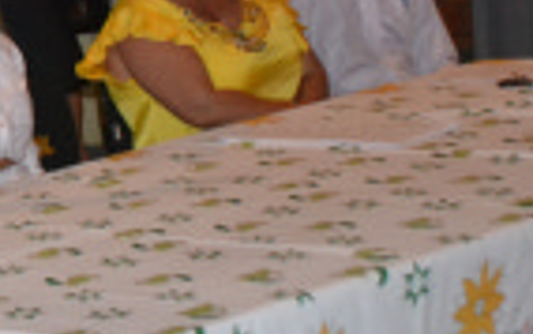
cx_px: -368
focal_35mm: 205
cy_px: -28
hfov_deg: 9.8
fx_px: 2980
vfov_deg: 6.4
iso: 3200
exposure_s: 1/60
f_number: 4.5
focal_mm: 38
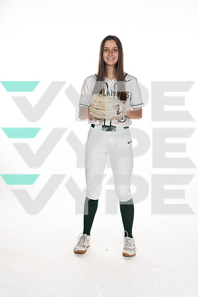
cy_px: 148
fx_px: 412
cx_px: 99
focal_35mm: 50
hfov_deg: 27.0
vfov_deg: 39.6
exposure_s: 1/250
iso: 400
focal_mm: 50
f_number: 6.3
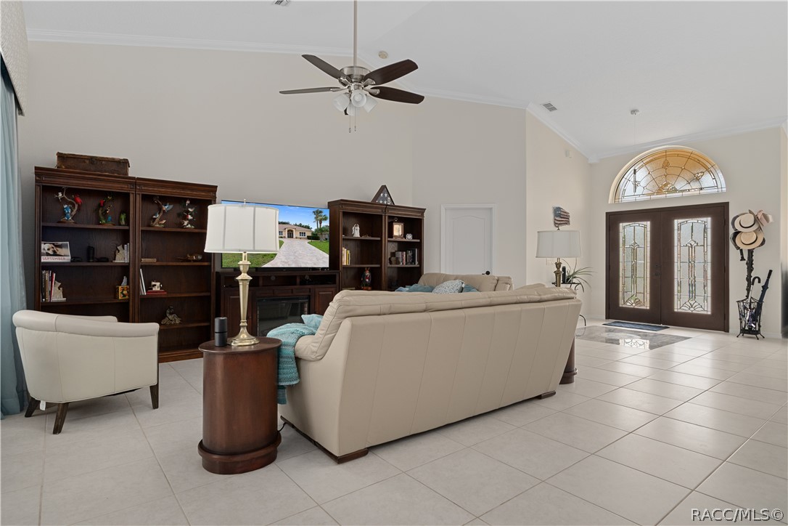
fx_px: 427
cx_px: 394
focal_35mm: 20
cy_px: 263
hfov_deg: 85.4
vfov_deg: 63.2
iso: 320
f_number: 8
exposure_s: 1/15
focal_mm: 13
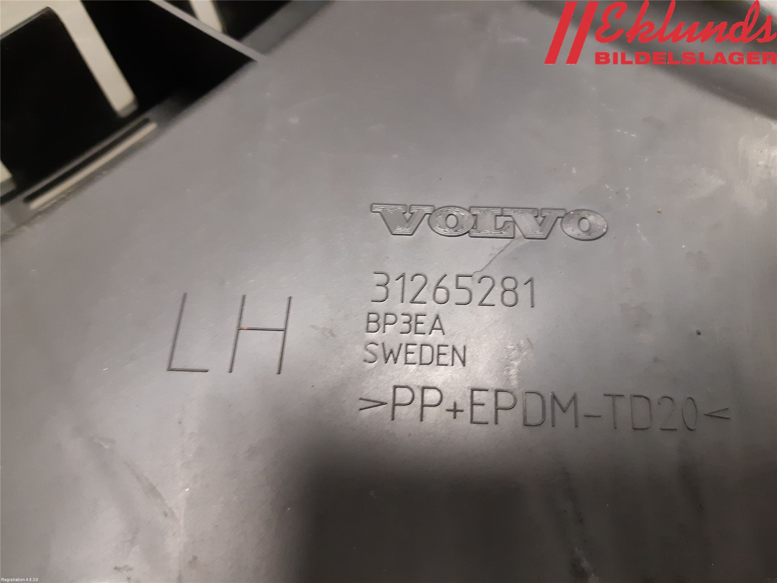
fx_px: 584
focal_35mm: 26
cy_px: 292
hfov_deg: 67.3
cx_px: 388
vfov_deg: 53.1
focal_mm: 3.93
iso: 250
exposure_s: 1/33
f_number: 1.7
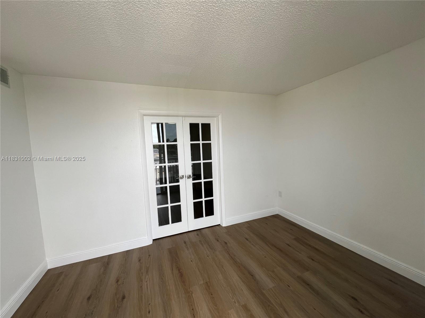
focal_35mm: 13
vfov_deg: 89.9
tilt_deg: -5.2
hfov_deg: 106.2
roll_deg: +2.9
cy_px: 159
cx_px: 212
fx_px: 160
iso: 32
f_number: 1.8
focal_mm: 1.57
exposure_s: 1/99
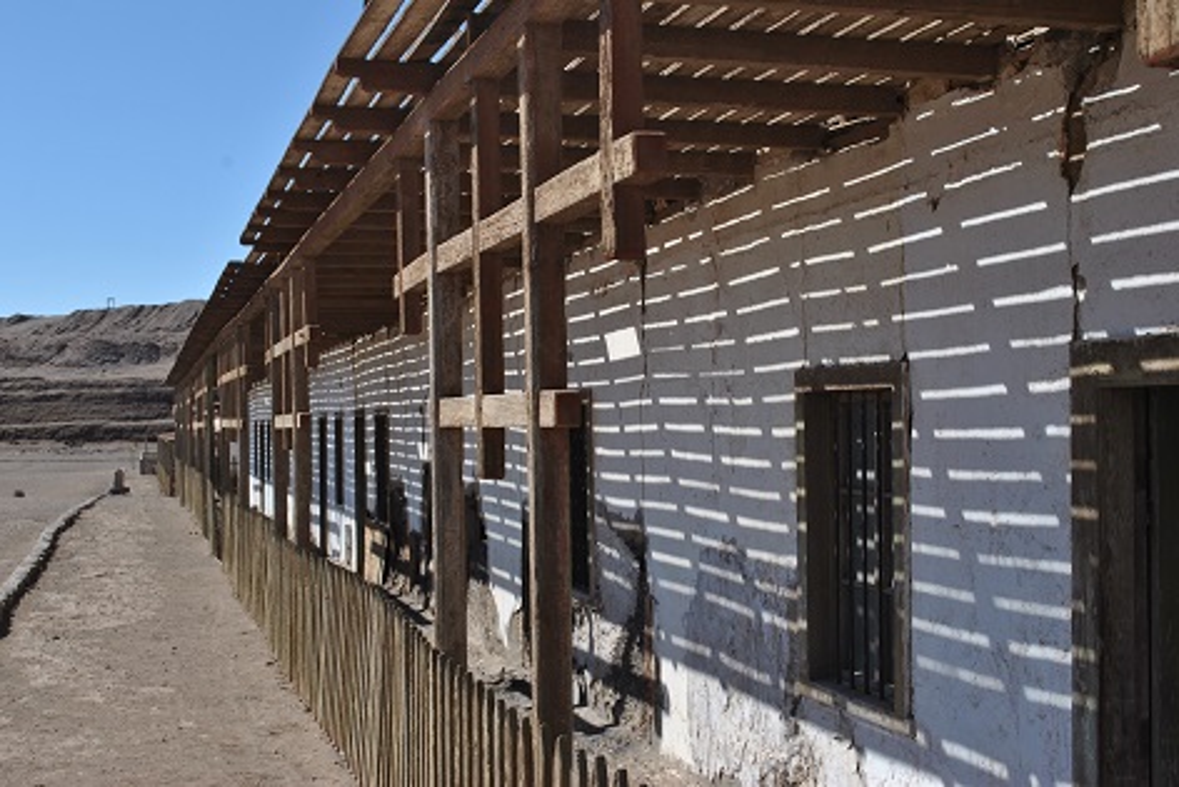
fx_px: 1572
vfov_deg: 28.1
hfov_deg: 41.1
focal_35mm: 48
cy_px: 394
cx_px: 590
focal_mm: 32
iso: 100
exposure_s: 1/320
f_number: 9
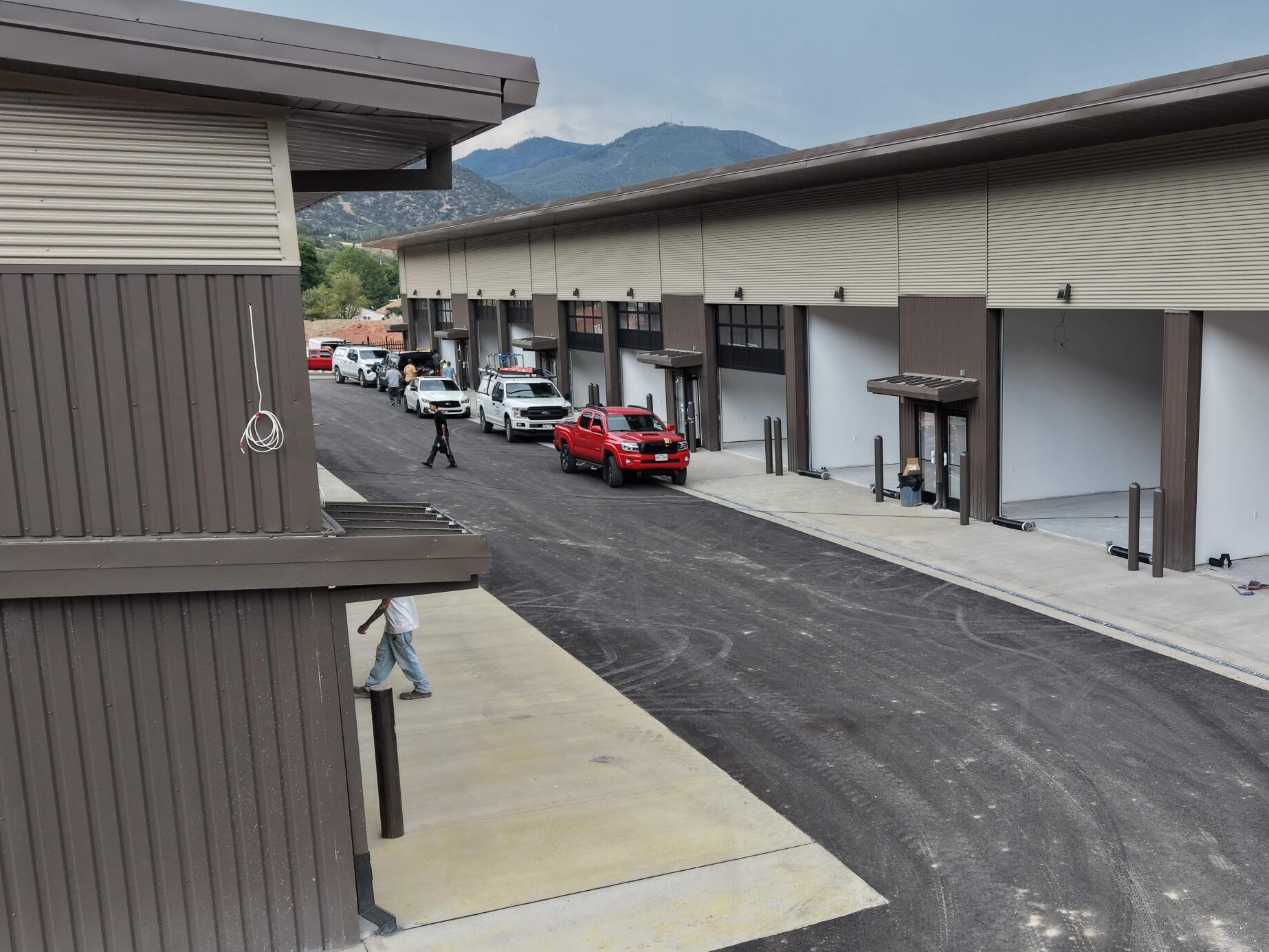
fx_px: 1430
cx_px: 982
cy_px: 538
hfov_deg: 45.8
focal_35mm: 39
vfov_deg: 36.8
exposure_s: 1/350
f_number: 1.8
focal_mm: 8.67
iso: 170
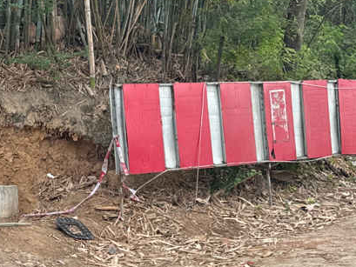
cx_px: -109
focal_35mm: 88
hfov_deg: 20.3
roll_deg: -0.3
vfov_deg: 16.8
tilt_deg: +4.1
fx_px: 905
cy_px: 121
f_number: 1.78
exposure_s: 1/121
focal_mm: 6.76
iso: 125
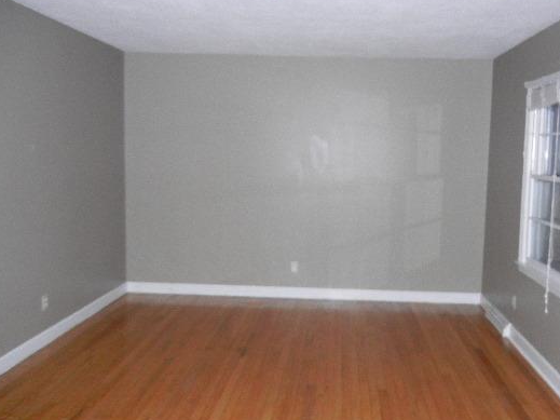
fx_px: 598
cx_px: 317
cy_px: 209
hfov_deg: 50.0
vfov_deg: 38.7
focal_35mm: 37
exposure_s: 1/30
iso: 800
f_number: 3.5
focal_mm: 5.4
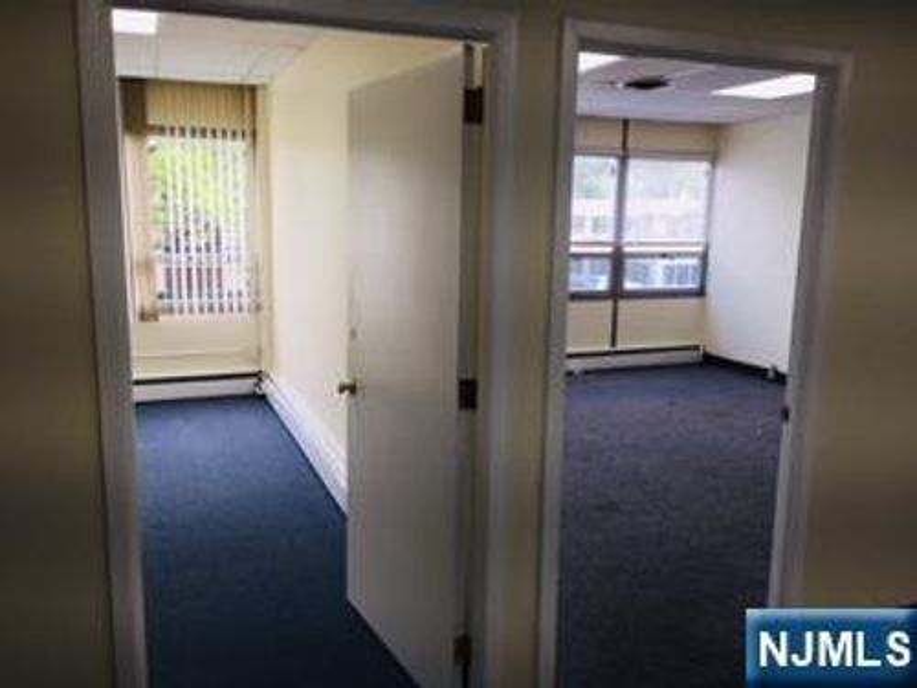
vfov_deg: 48.2
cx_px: 458
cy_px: 344
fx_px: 768
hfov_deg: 61.7
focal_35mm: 29
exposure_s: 1/146
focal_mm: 4.15
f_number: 2.2
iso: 32
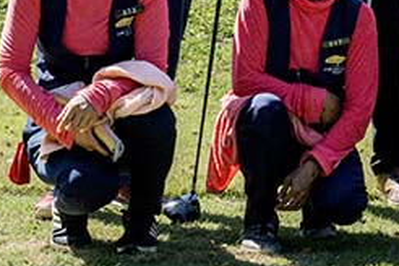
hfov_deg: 12.5
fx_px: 1818
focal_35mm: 164
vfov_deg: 8.1
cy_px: -174
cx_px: 105
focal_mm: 42
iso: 320
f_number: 8
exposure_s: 1/640
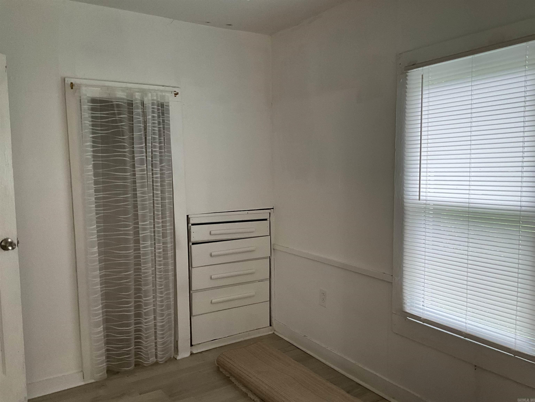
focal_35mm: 29
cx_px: 268
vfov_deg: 48.2
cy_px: 201
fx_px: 448
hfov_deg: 61.7
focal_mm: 3
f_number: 1.8
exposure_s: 1/60
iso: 125
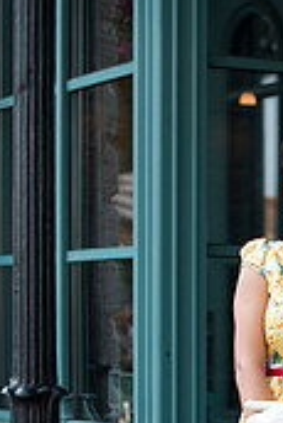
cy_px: 435
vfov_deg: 15.3
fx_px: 1541
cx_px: 313
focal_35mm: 131
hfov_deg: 10.4
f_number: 2.5
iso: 200
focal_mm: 50
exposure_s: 1/400
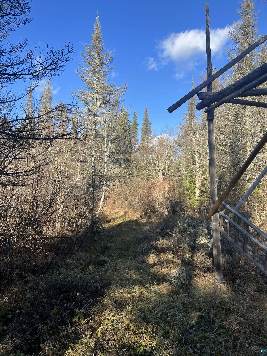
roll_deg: -1.3
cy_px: 178
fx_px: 267
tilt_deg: +4.0
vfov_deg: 67.3
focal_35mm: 26
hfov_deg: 53.1
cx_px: 134
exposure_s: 1/1468
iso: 50
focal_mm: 5.7
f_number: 1.5
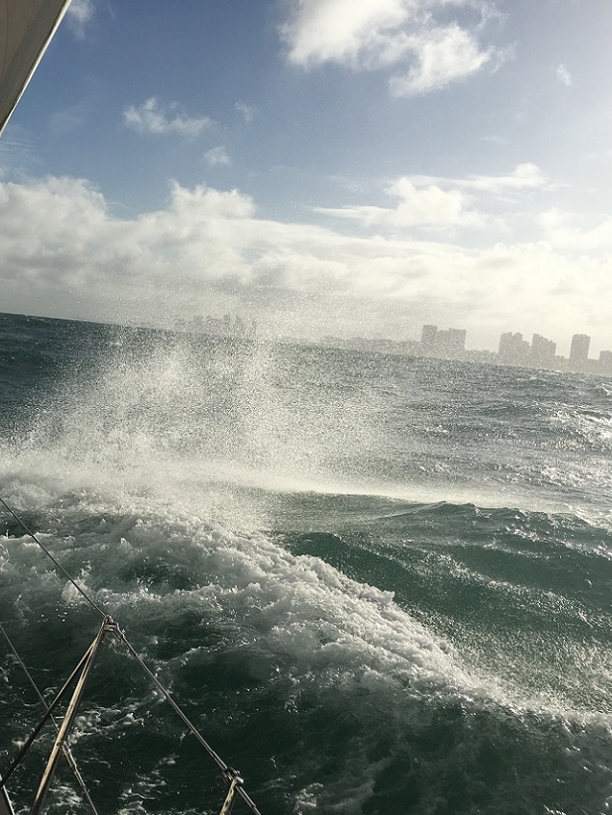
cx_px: 122
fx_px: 919
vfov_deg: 47.8
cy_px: 408
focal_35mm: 39
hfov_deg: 35.6
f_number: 2.2
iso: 25
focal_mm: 4.15
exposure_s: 1/5917
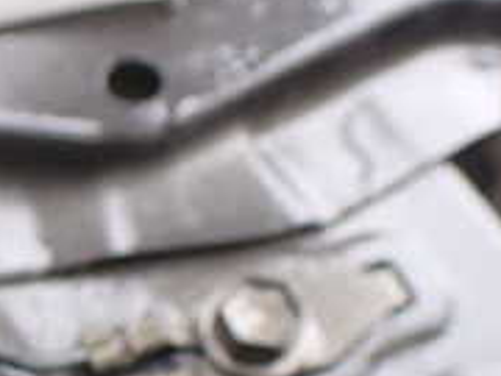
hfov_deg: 17.4
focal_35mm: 100
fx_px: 1447
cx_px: -287
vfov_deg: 14.7
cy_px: 298
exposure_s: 1/125
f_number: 2.3
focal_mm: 5.4
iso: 200
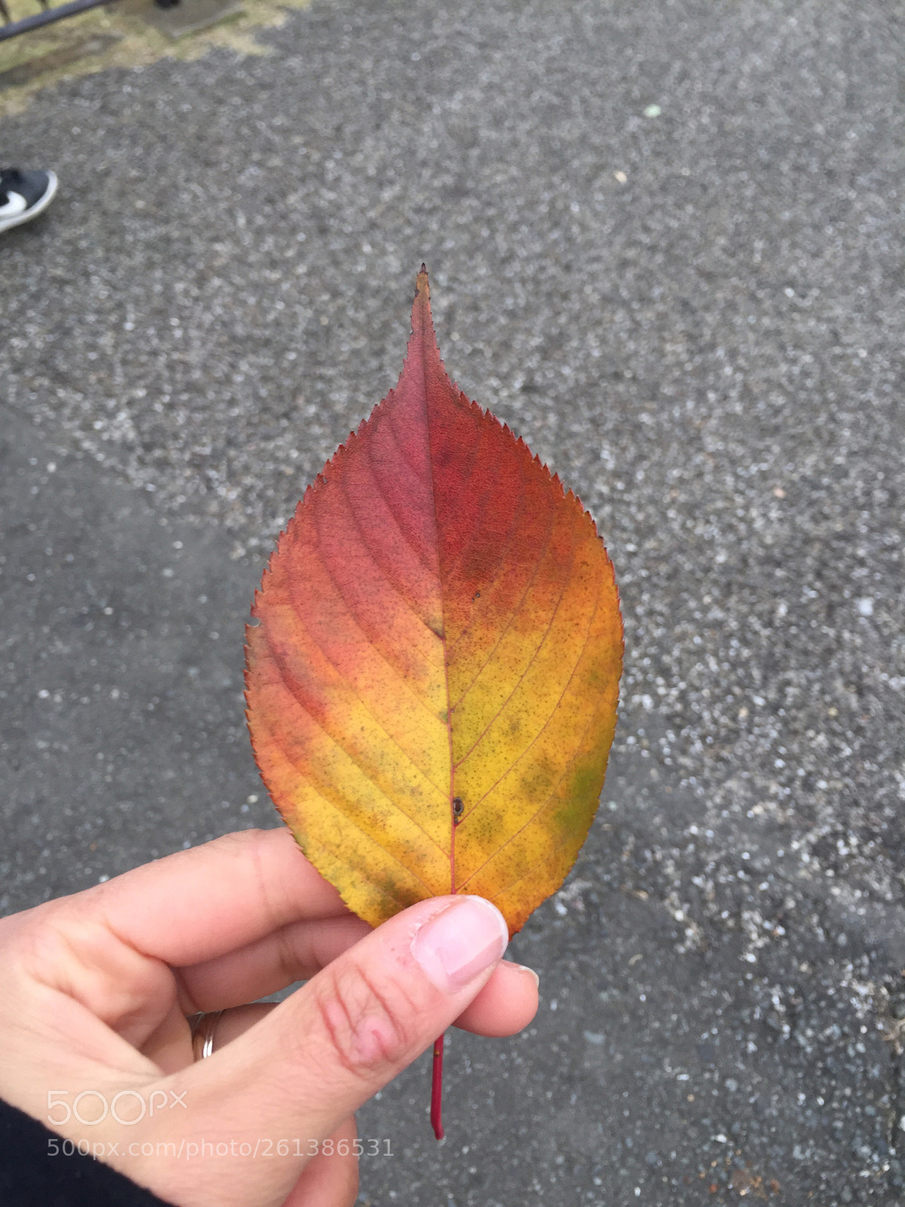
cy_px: 604
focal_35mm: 29
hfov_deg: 48.2
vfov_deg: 61.7
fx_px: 1011
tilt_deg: -55.0
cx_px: 452
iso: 40
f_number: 2.2
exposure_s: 1/120
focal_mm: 4.15
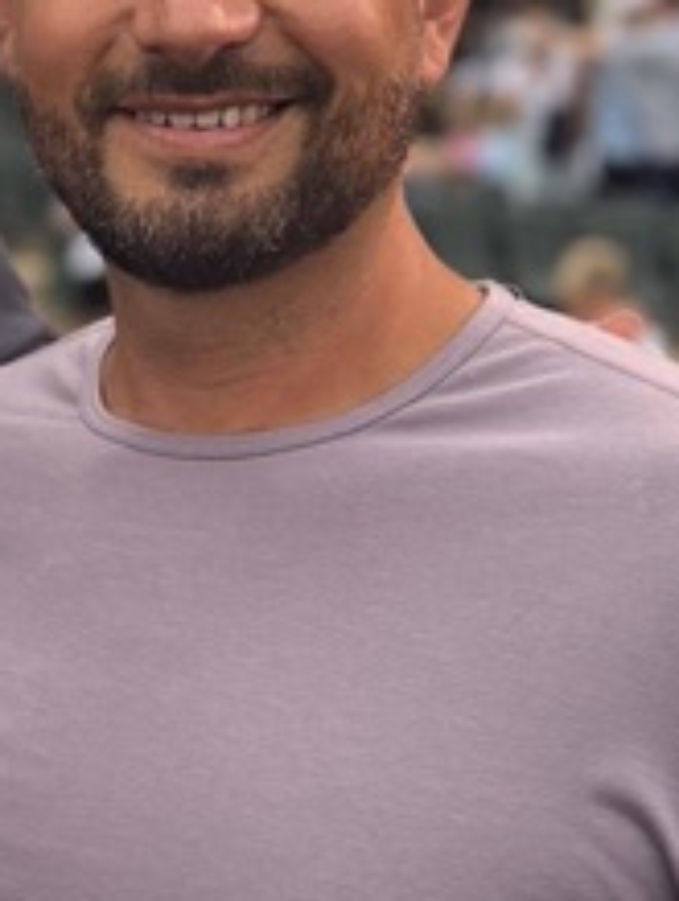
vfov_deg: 17.5
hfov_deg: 12.9
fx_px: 2921
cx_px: -181
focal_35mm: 112
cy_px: 329
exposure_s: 1/74
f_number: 1.78
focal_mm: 6.76
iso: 200
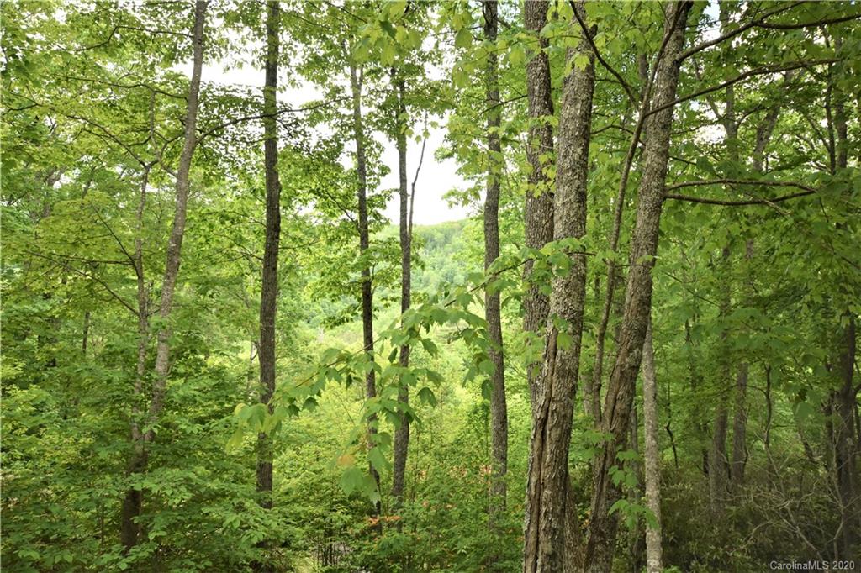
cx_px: 430
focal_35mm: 30
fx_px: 717
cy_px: 286
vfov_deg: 43.6
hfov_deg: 61.9
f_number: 5.6
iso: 400
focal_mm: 20
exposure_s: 1/60
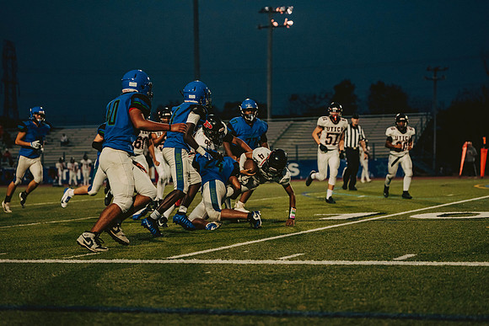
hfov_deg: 22.1
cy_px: 163
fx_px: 1250
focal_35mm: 92
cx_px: 244
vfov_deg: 14.9
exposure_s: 1/1250
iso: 1600
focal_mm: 92
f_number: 2.8
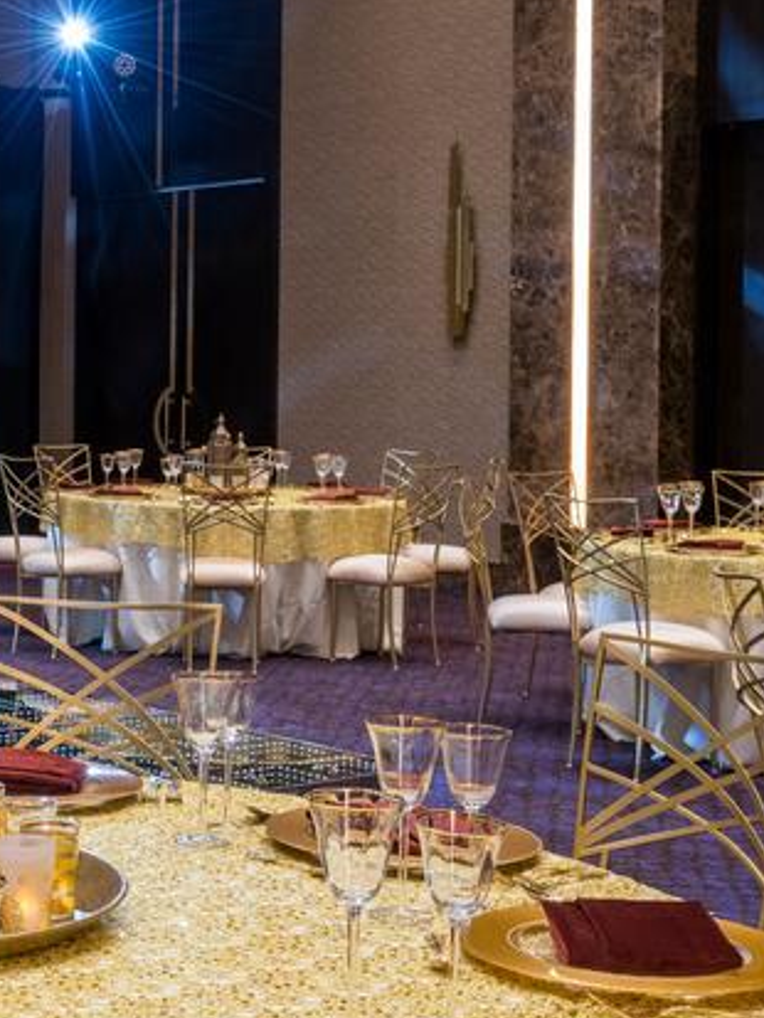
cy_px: 683
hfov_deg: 20.9
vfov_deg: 28.8
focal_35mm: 67
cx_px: -79
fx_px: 1971
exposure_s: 1/6
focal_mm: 24
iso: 400
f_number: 11
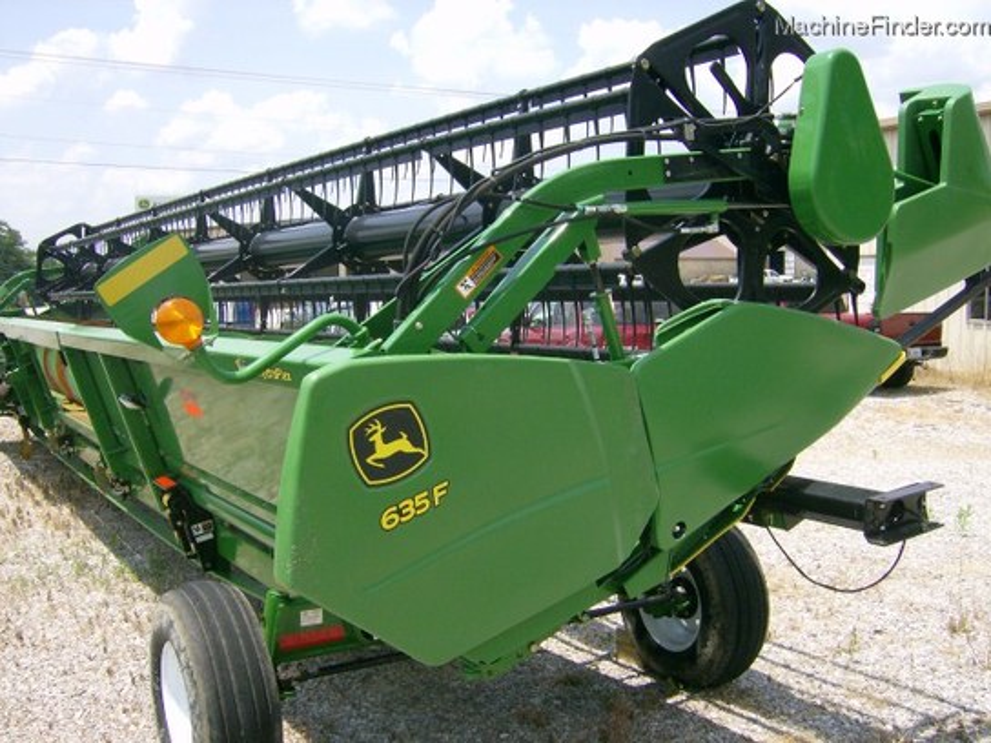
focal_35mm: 36
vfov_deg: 39.7
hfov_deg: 51.4
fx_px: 1031
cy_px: 372
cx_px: 496
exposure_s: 1/512
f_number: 4.7
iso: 100
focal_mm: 6
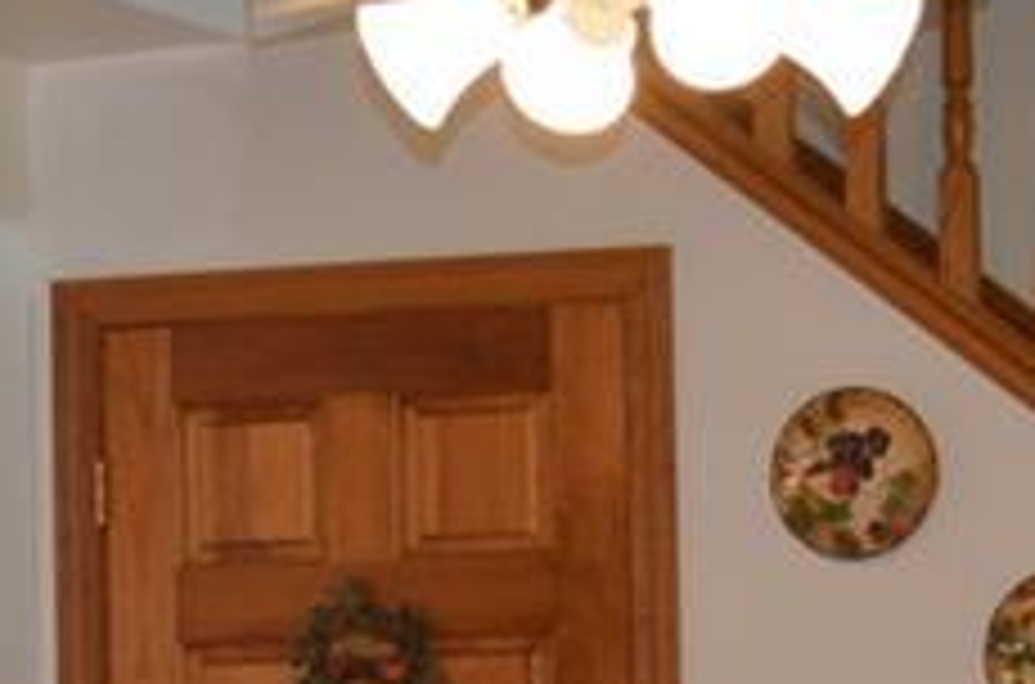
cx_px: 315
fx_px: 4989
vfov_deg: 7.7
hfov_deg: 11.8
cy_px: 914
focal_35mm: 174
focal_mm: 26
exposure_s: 1/60
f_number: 4.2
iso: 640
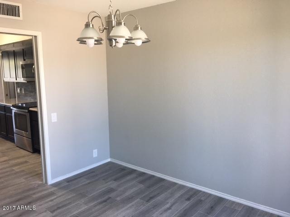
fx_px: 243
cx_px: 145
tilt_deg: -8.7
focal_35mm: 29
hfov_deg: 61.7
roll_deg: +0.4
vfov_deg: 48.2
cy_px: 108
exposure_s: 1/30
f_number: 2.2
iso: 40
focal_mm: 4.15
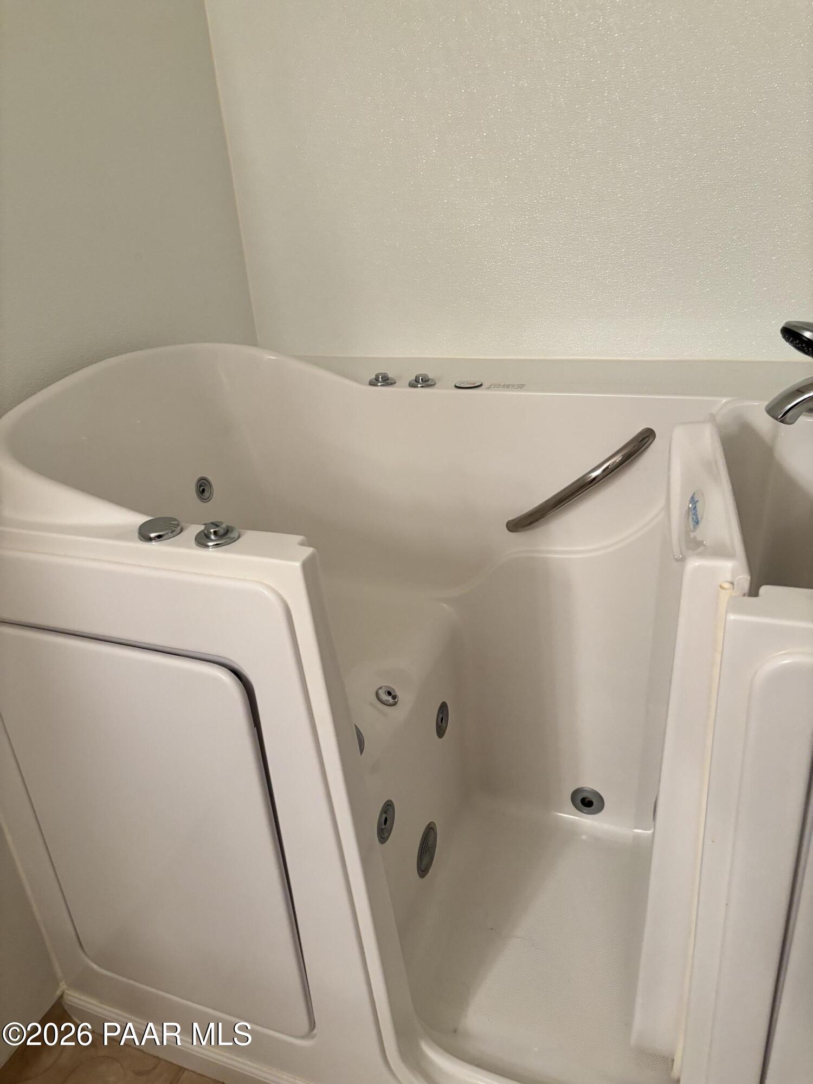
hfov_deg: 53.1
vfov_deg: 67.3
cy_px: 542
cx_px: 406
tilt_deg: -27.3
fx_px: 814
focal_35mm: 26
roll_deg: +4.2
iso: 250
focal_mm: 5.96
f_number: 1.6
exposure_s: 1/60
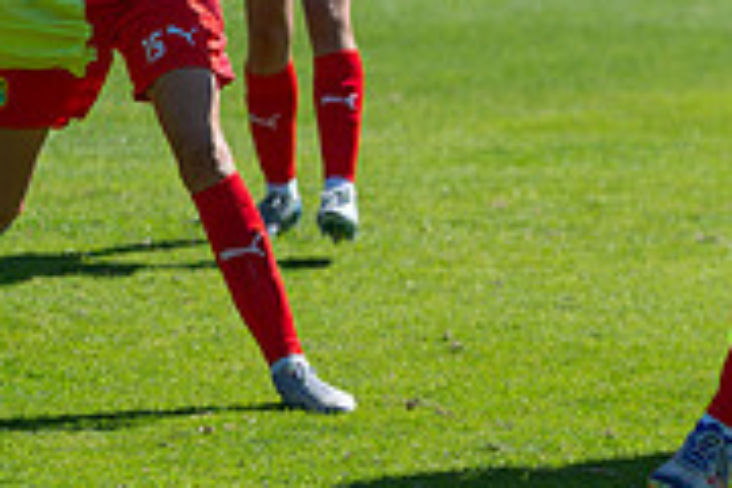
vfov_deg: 3.6
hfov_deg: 5.4
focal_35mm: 379
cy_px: -81
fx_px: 7706
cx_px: 809
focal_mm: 112
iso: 100
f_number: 3.2
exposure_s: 1/2500
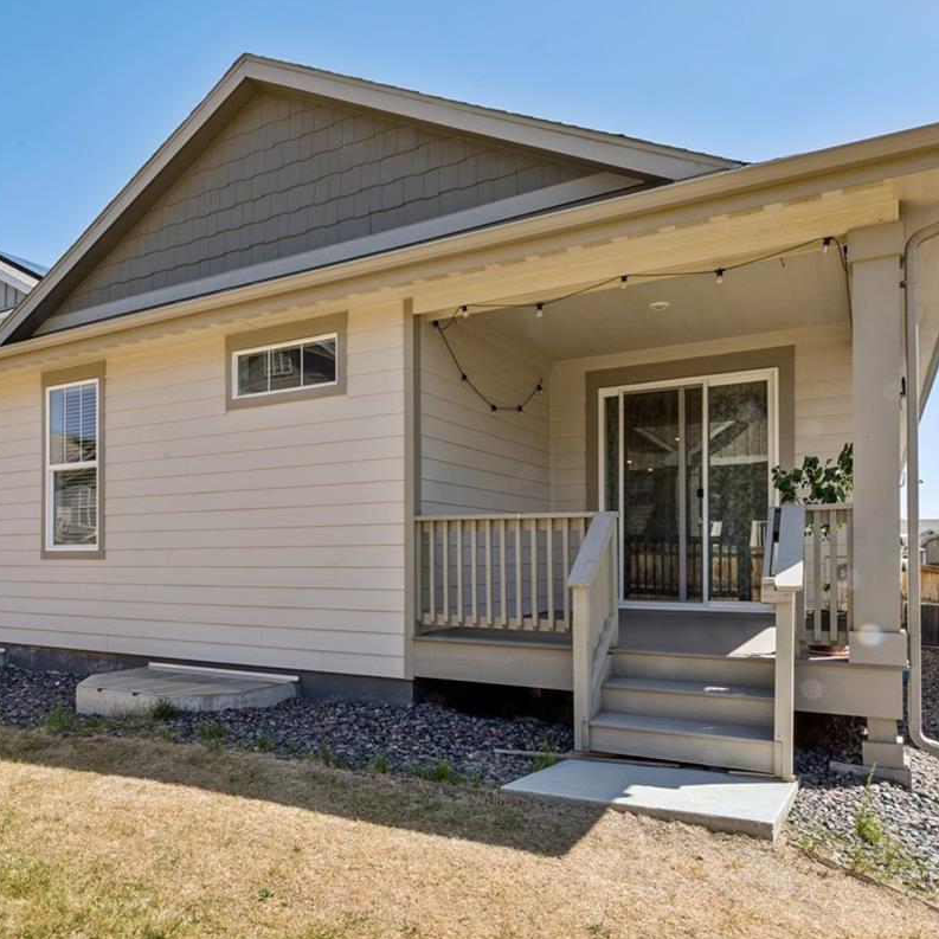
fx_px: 737
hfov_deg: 64.9
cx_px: 429
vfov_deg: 64.6
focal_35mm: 24
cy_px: 552
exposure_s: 1/20
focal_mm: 14
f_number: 22
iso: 100
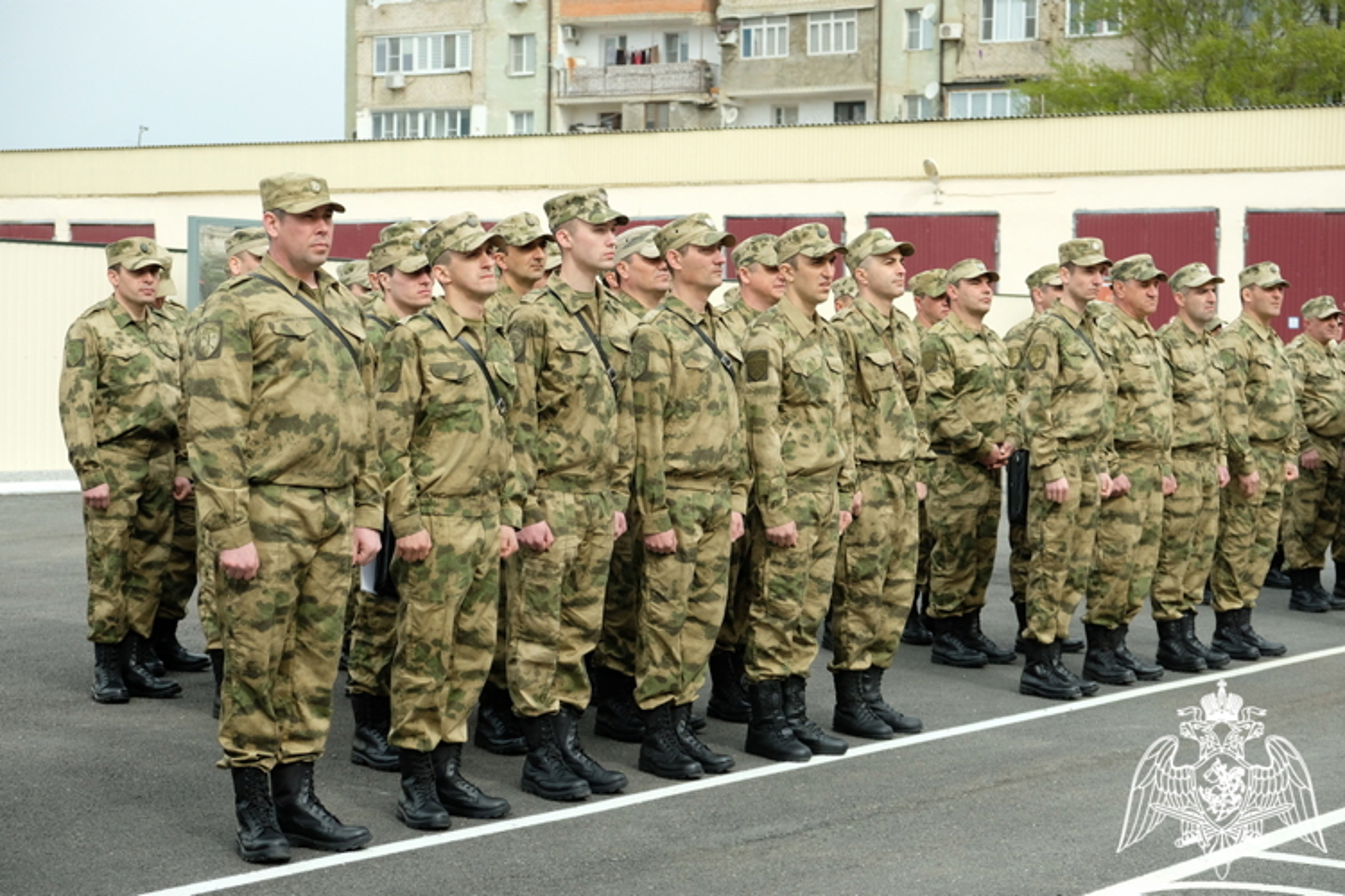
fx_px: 2578
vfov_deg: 19.7
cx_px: 672
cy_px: 448
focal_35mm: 69
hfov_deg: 29.2
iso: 1250
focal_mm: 46.3
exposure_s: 1/2400
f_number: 5
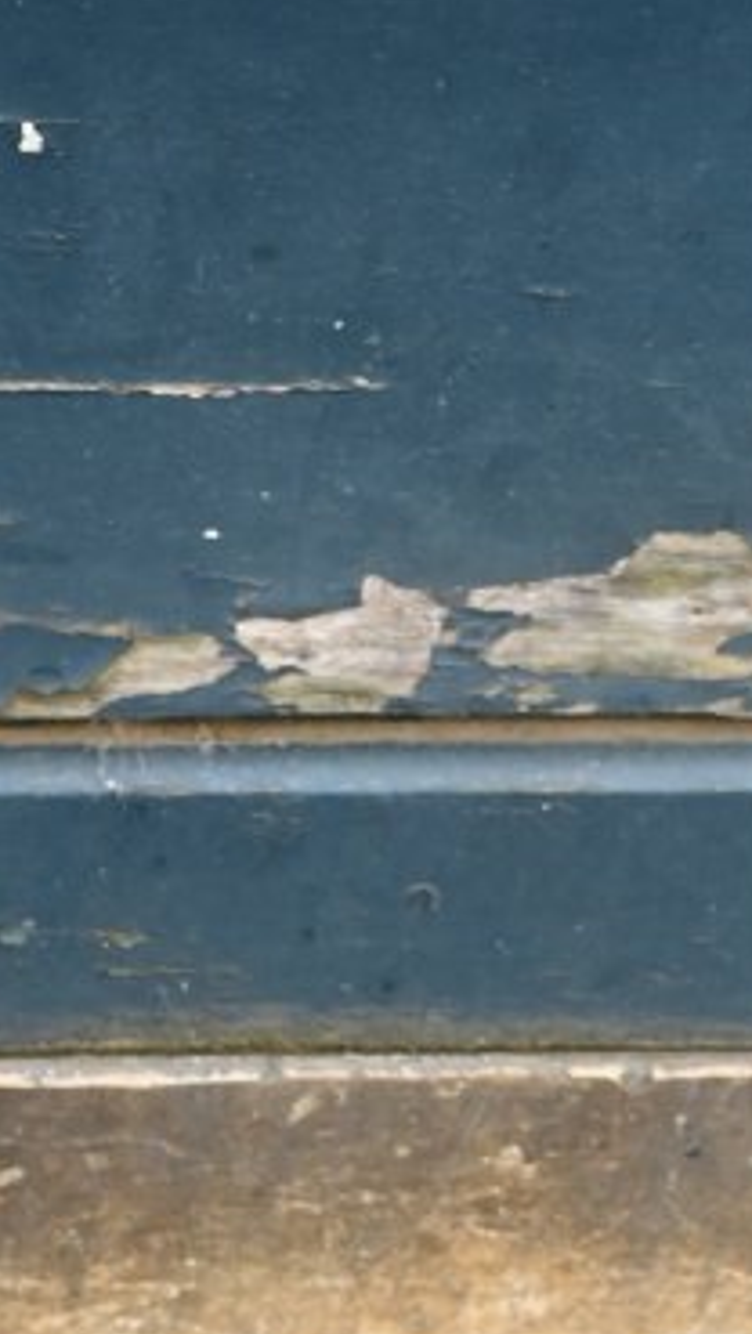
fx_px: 3256
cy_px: 839
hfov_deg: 12.6
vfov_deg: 23.1
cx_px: -354
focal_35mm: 92
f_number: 4
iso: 280
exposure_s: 1/250
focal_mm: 18
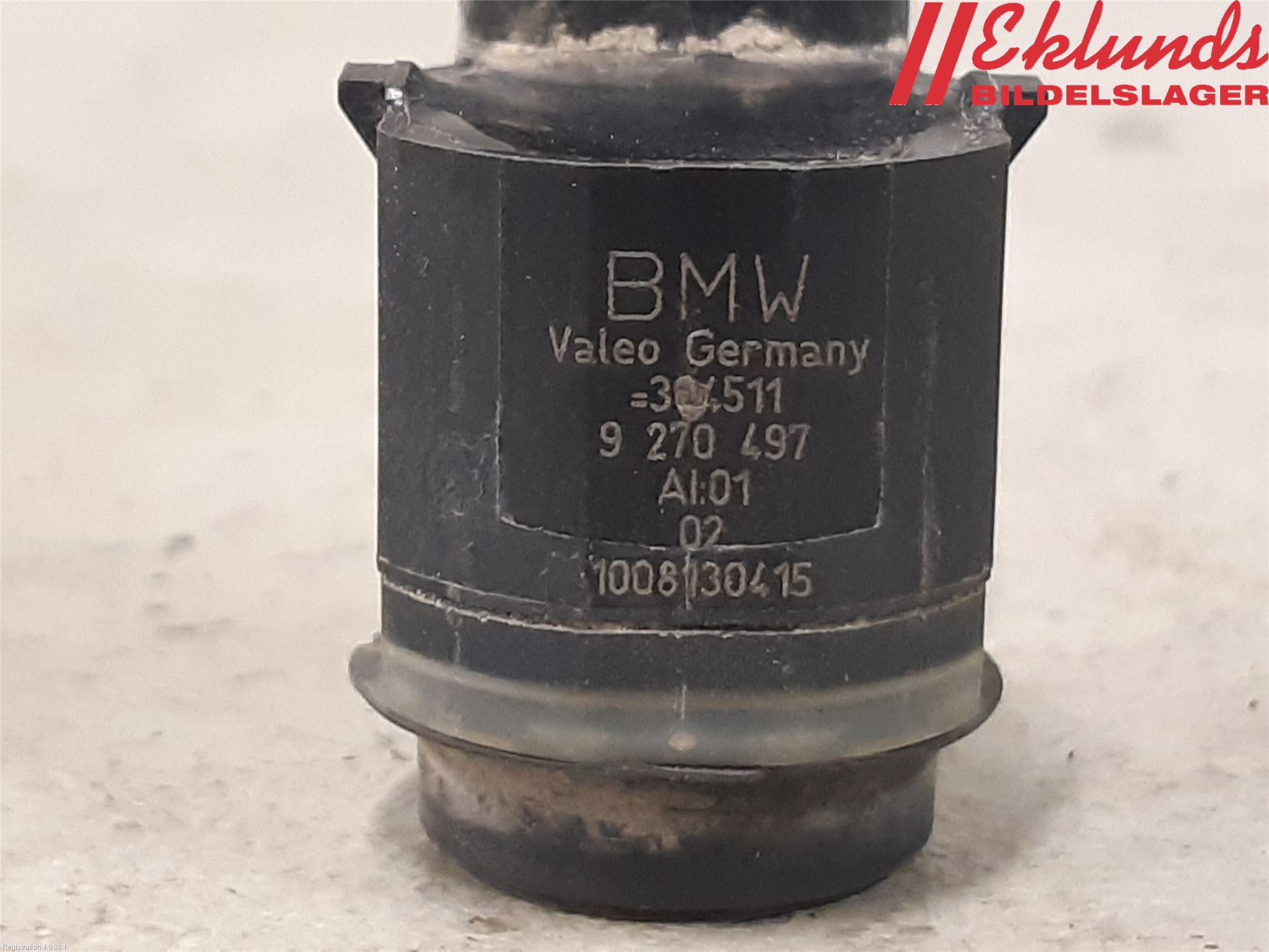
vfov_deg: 53.1
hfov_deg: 67.3
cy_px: 476
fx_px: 953
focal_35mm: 26
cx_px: 634
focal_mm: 3.93
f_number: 1.7
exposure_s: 1/33
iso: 200
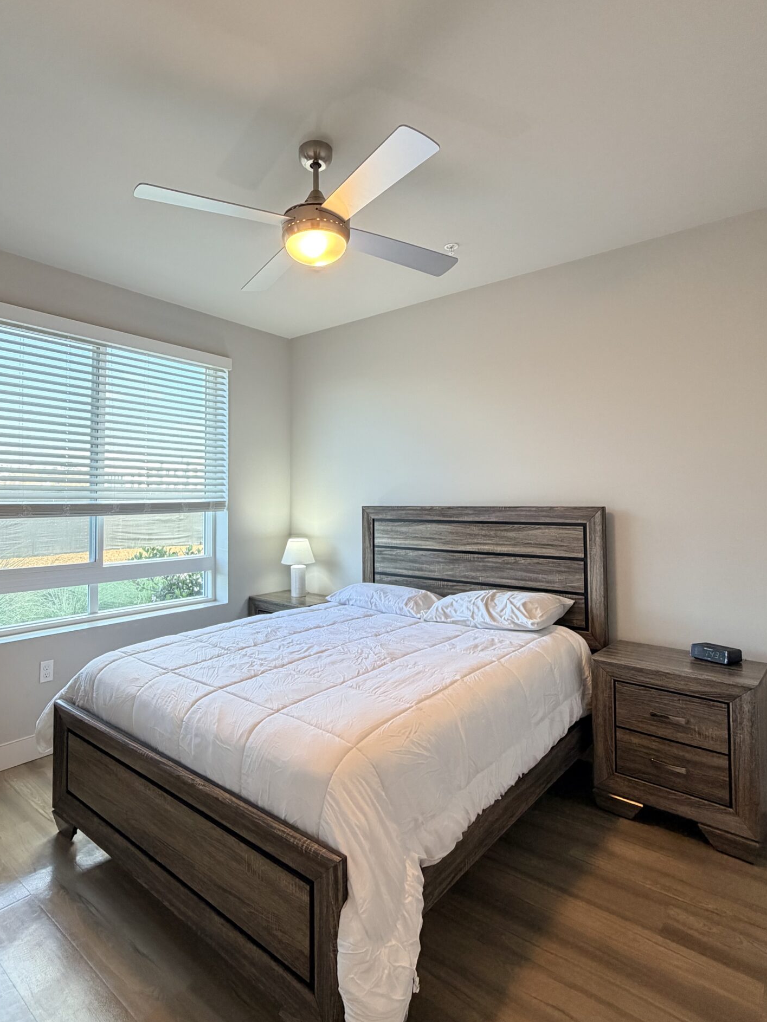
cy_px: 482
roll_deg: +0.3
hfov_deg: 68.4
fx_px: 561
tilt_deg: +2.9
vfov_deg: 84.6
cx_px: 330
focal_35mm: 19
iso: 200
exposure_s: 1/60
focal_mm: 2.22
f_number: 2.2
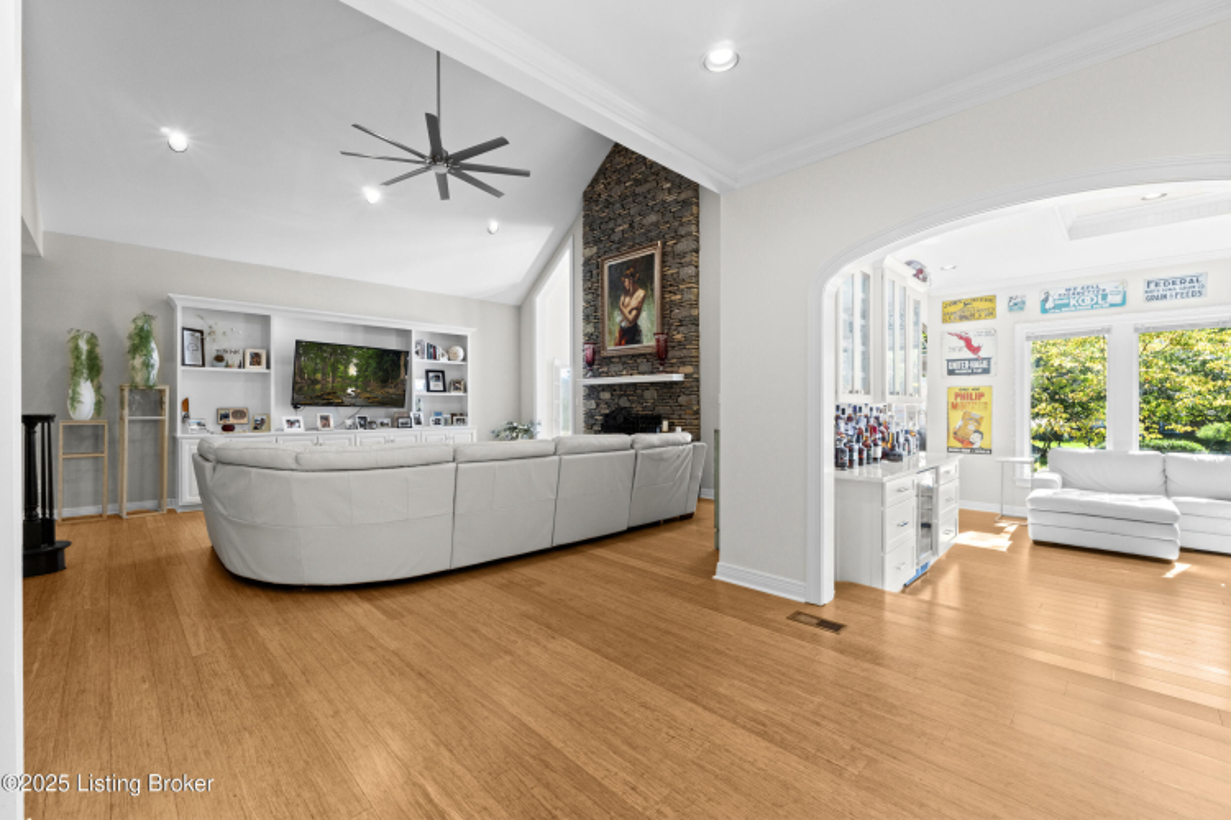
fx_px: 513
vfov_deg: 77.3
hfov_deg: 100.4
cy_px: 410
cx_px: 616
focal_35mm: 15
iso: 400
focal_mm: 10
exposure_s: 1/3
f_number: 9
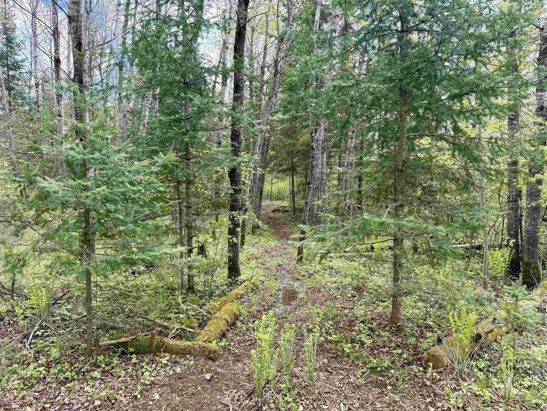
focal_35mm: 24
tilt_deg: -2.4
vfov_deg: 56.8
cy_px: 206
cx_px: 274
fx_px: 379
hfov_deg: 71.6
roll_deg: +0.3
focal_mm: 6.76
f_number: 1.78
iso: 100
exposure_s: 1/943
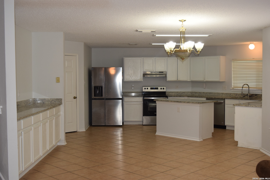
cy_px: 90
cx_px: 135
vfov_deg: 30.9
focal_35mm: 44
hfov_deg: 45.0
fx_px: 326
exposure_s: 1/125
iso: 500
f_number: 5.6
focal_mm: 29
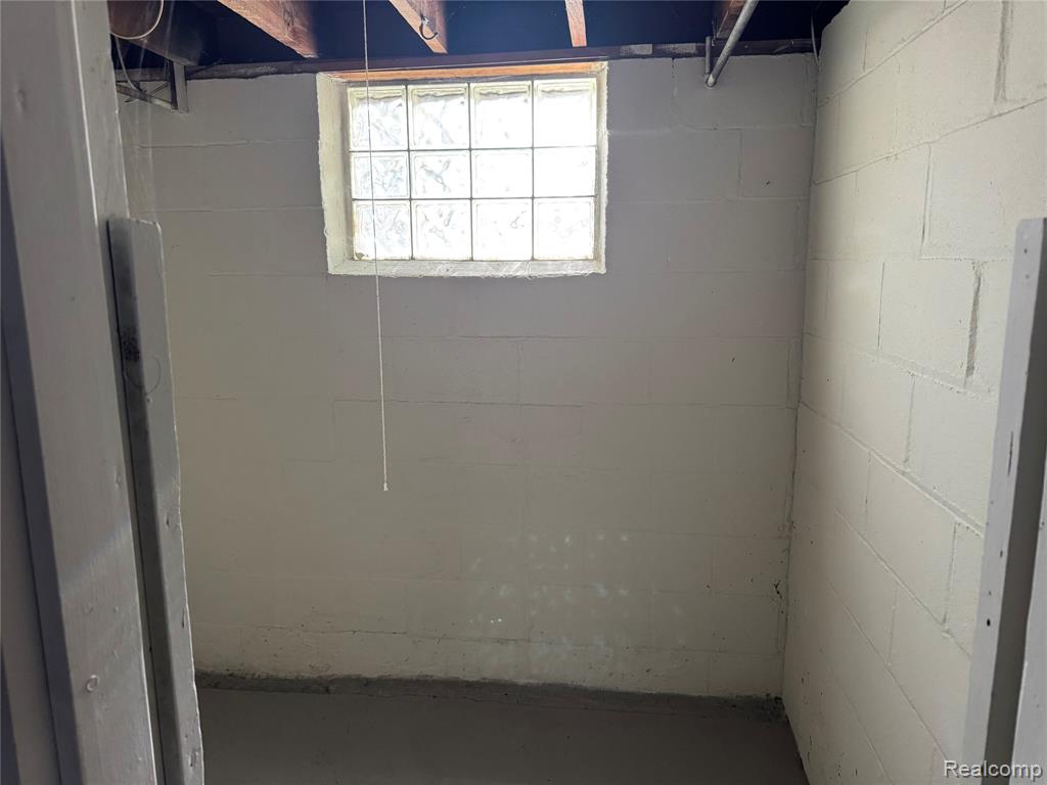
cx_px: 524
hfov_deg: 71.6
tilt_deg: -8.6
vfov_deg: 56.8
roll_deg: -0.1
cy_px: 392
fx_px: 726
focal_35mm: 24
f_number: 1.78
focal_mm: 6.76
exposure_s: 1/60
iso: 320
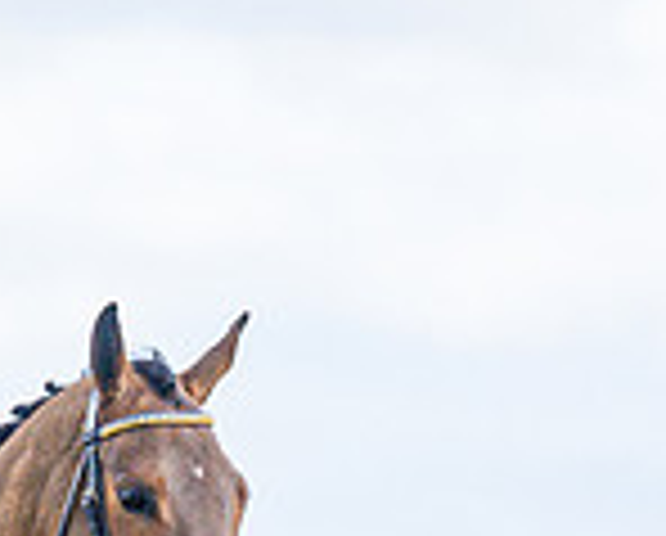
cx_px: -853
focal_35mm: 591
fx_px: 11672
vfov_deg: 2.6
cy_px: 819
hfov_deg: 3.2
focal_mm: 96
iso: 640
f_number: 4
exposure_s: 1/1600
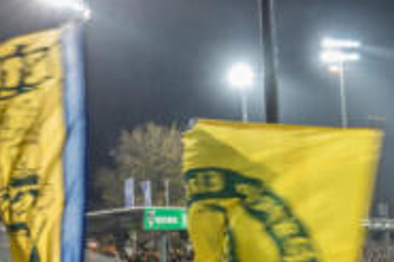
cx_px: 32
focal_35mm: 84
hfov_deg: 23.5
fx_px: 918
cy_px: 229
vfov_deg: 16.1
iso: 500
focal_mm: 11.51
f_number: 2.8
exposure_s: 1/40
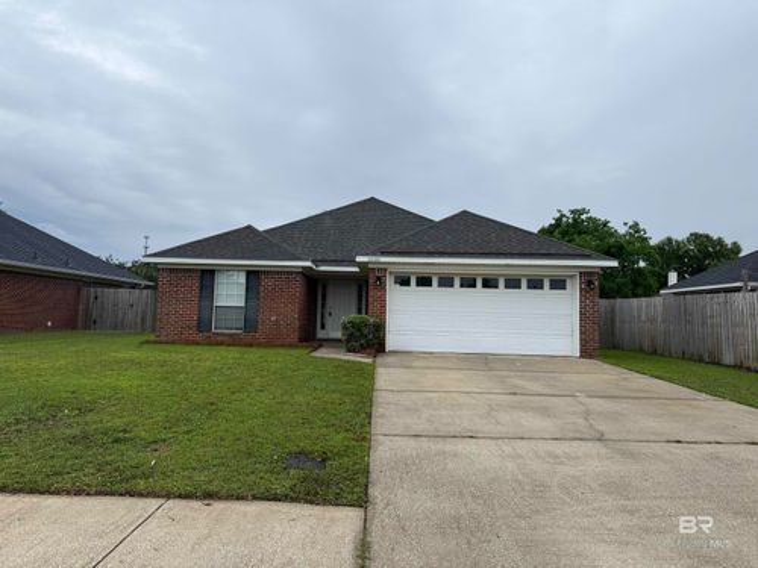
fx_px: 526
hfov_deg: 71.6
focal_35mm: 24
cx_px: 379
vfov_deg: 56.8
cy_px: 284
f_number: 1.78
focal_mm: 6.76
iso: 80
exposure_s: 1/1770
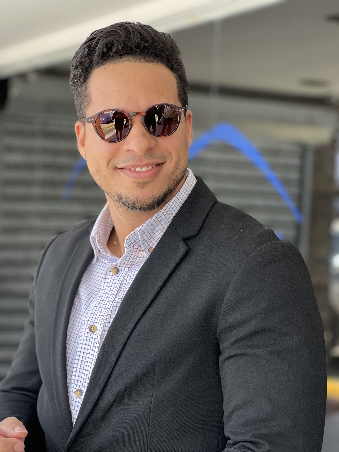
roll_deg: -3.2
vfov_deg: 25.3
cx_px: 170
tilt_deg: -0.1
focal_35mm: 77
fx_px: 1005
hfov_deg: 19.1
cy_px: 226
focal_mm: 9
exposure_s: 1/121
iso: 64
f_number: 2.8
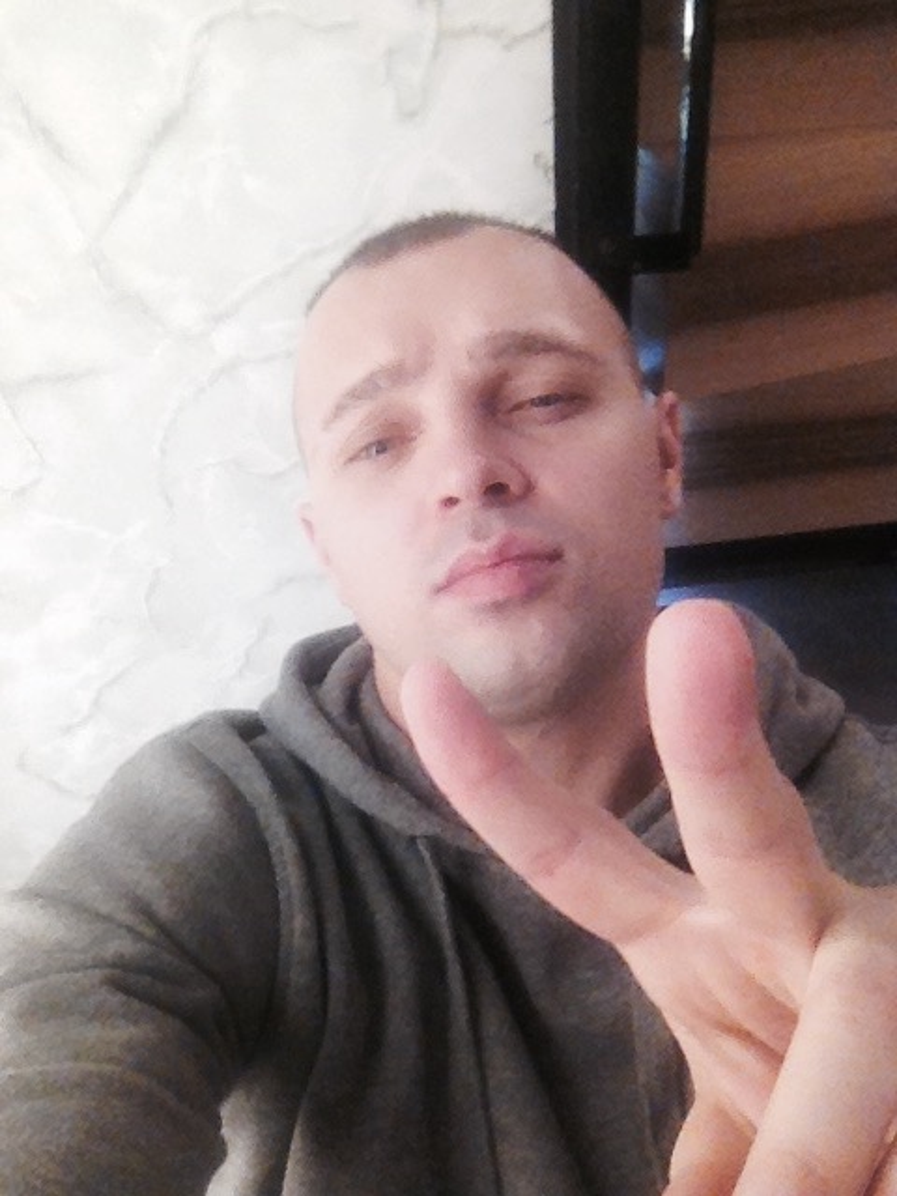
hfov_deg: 40.7
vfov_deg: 52.6
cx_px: 448
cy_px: 598
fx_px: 1209
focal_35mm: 35
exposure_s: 1/40
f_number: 2.4
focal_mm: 1.85
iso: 160
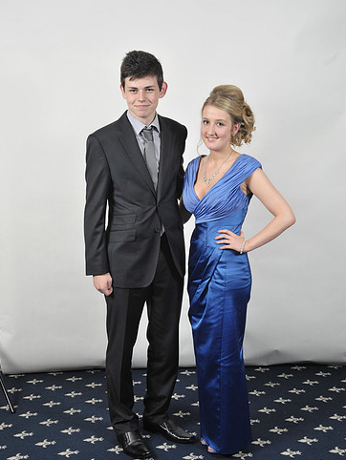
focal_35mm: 52
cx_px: 163
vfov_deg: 36.8
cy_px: 248
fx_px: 692
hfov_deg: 28.1
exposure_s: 1/160
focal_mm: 45
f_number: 7.1
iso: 1000
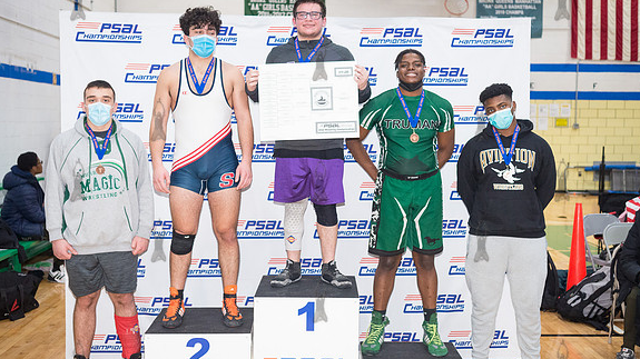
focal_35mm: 43
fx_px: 729
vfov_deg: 27.7
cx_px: 331
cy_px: 180
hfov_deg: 47.4
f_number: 3.5
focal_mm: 35
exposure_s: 1/320
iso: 4000
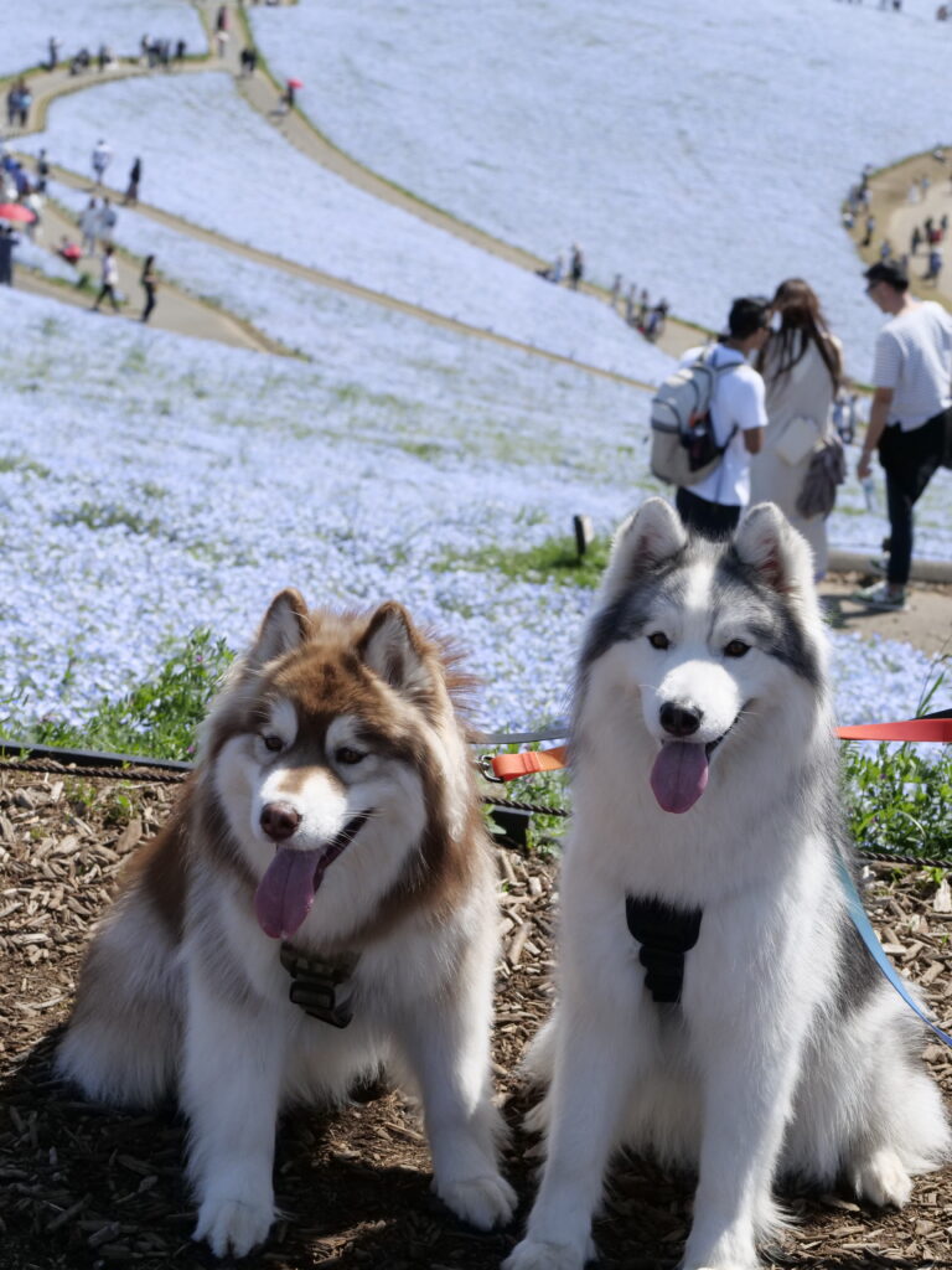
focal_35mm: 86
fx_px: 3154
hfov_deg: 17.2
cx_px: 476
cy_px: 635
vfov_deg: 22.8
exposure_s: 1/8000
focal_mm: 43
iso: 1600
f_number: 5.6
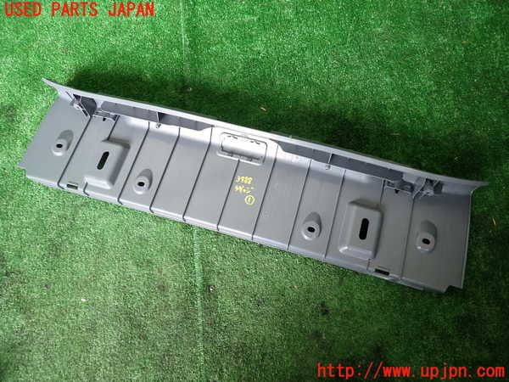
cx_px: 254
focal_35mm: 25
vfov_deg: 54.9
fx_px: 368
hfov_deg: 69.4
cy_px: 191
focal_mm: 4.5
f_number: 2
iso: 200
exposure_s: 1/80
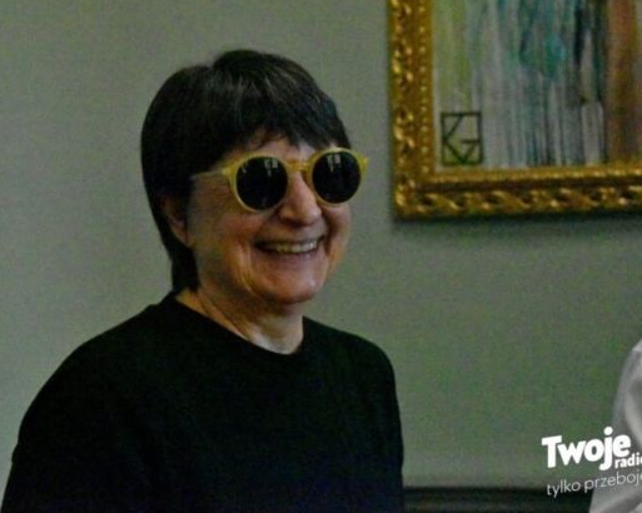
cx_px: 277
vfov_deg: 15.9
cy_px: 259
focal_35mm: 97
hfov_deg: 19.8
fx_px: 1834
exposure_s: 1/4000
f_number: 5.6
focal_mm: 55
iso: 25600
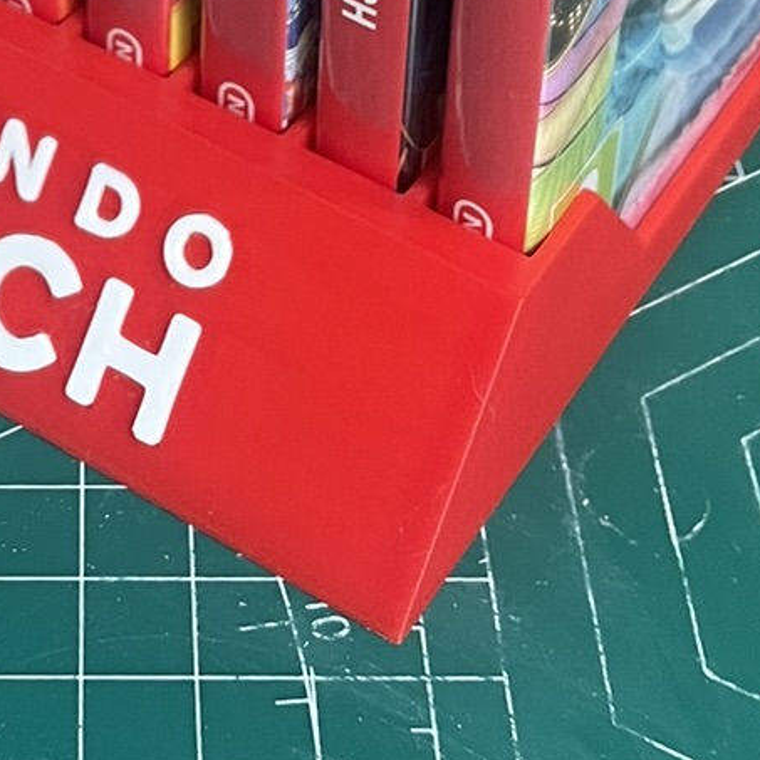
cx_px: 87
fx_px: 2583
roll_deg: +0.1
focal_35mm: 104
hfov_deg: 16.5
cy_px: -522
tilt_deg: -27.6
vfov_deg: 15.0
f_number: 1.6
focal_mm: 4.2
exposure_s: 1/60
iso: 125
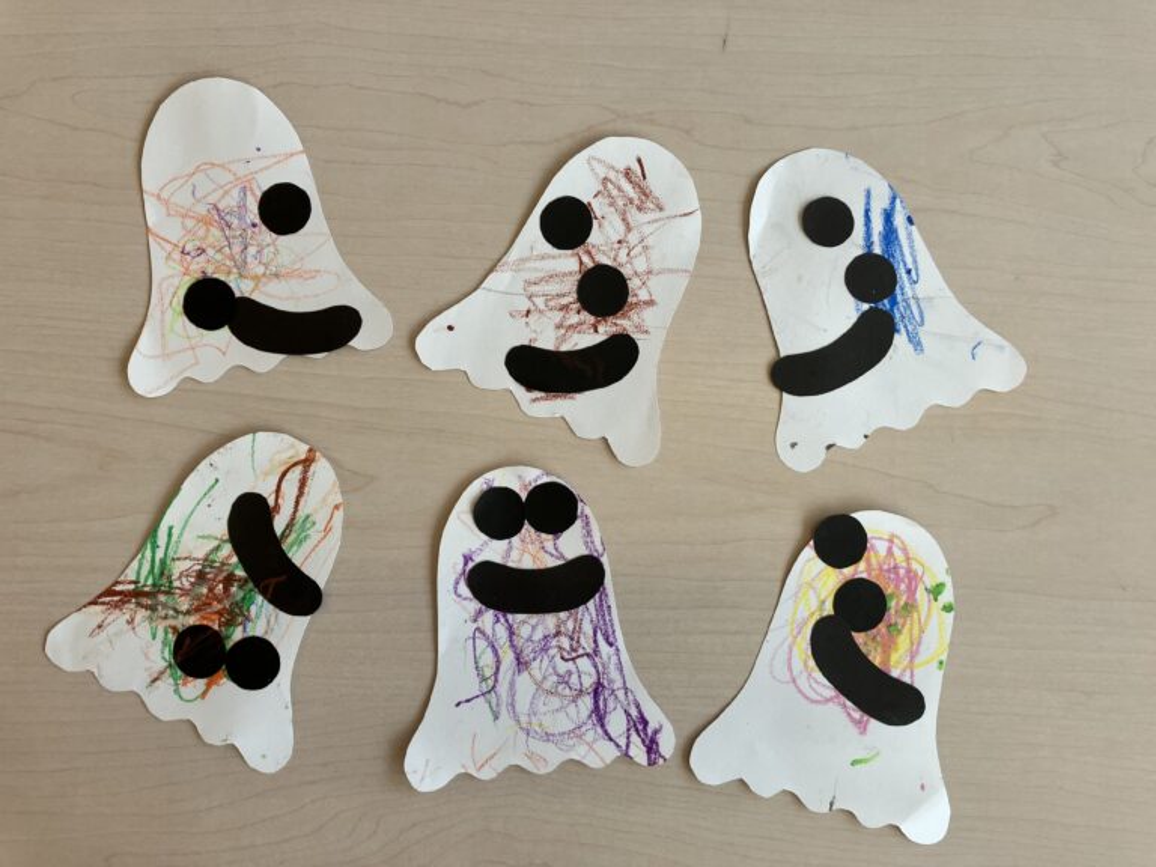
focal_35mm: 28
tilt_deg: -86.8
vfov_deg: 49.7
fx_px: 935
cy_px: 434
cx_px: 578
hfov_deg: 63.4
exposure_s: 1/344
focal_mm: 3.99
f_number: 1.8
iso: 32
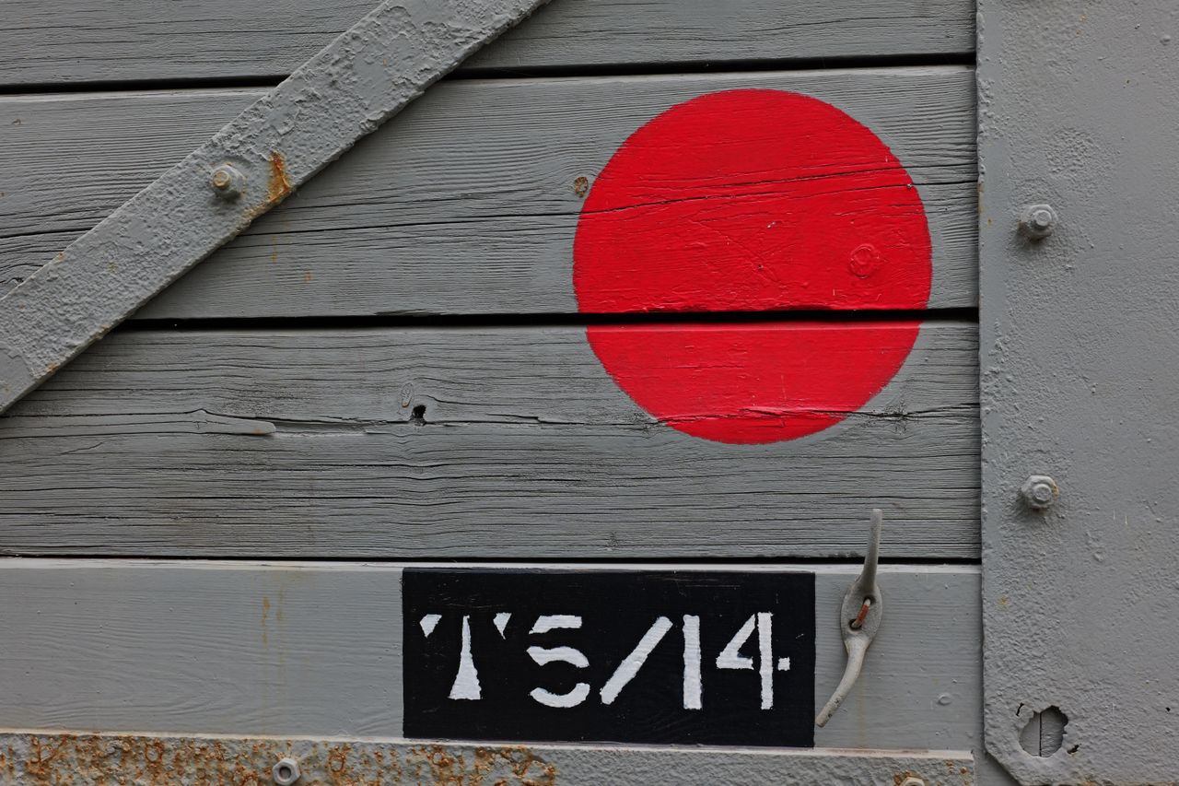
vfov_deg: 35.0
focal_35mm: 38
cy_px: 393
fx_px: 1244
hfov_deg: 50.7
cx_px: 590
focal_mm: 38
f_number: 8
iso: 200
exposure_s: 1/125
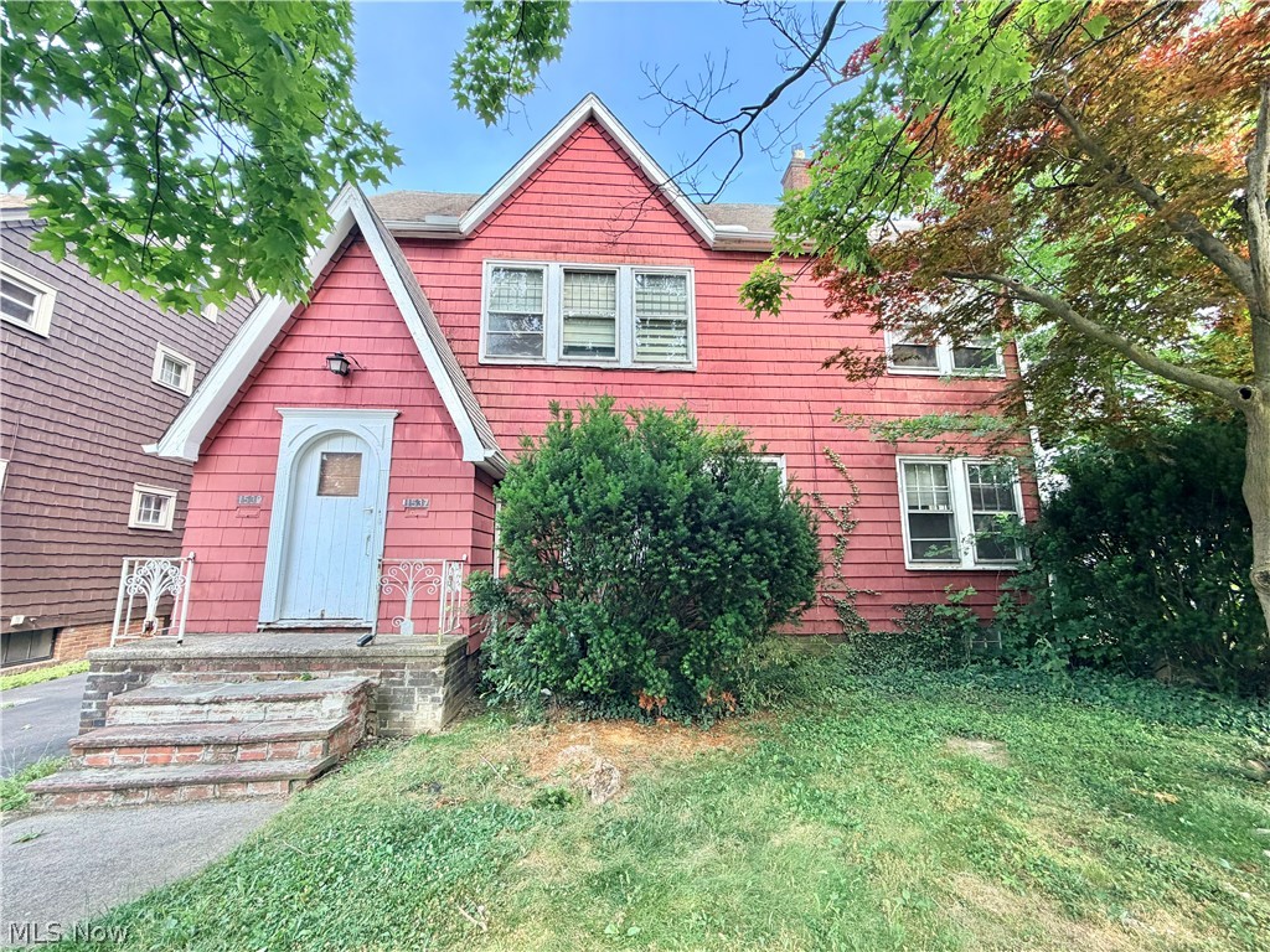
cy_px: 476
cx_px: 635
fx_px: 514
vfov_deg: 85.7
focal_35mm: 14
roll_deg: +0.1
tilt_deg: +9.4
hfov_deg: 102.1
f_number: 2.2
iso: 50
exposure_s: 1/129
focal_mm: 2.22
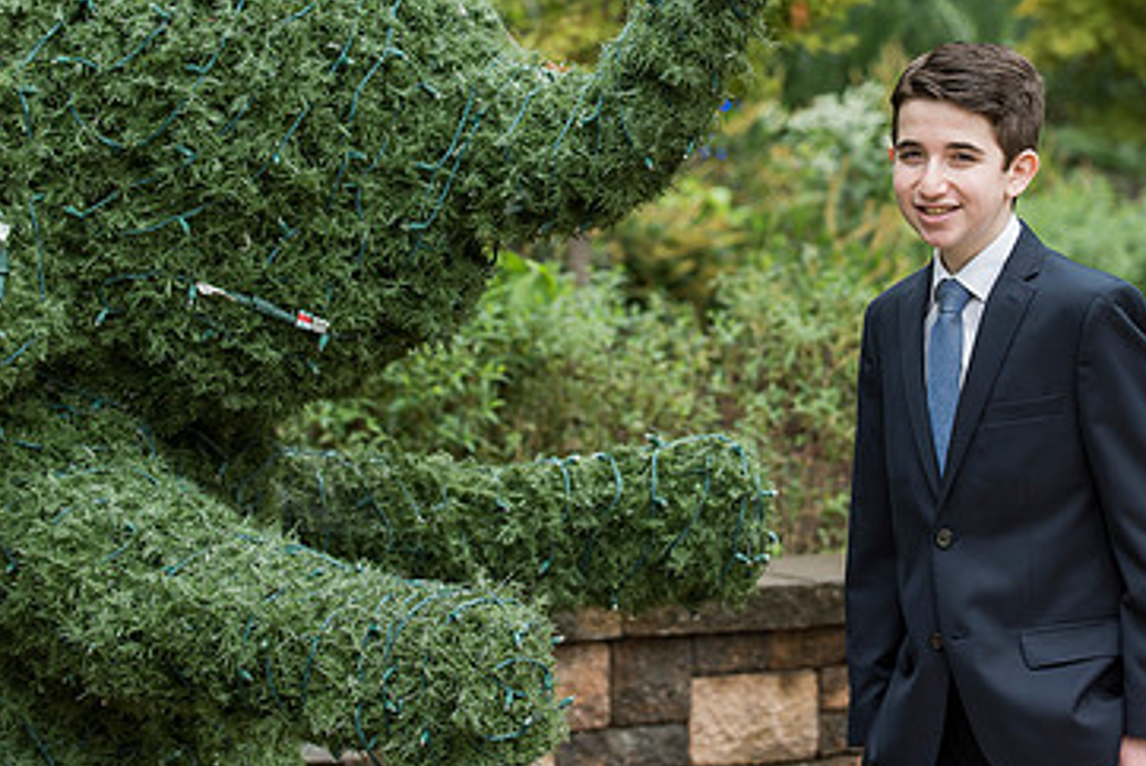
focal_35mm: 152
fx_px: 4842
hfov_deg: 13.5
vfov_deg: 9.0
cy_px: 204
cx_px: 769
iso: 400
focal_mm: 95
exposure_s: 1/640
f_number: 3.5
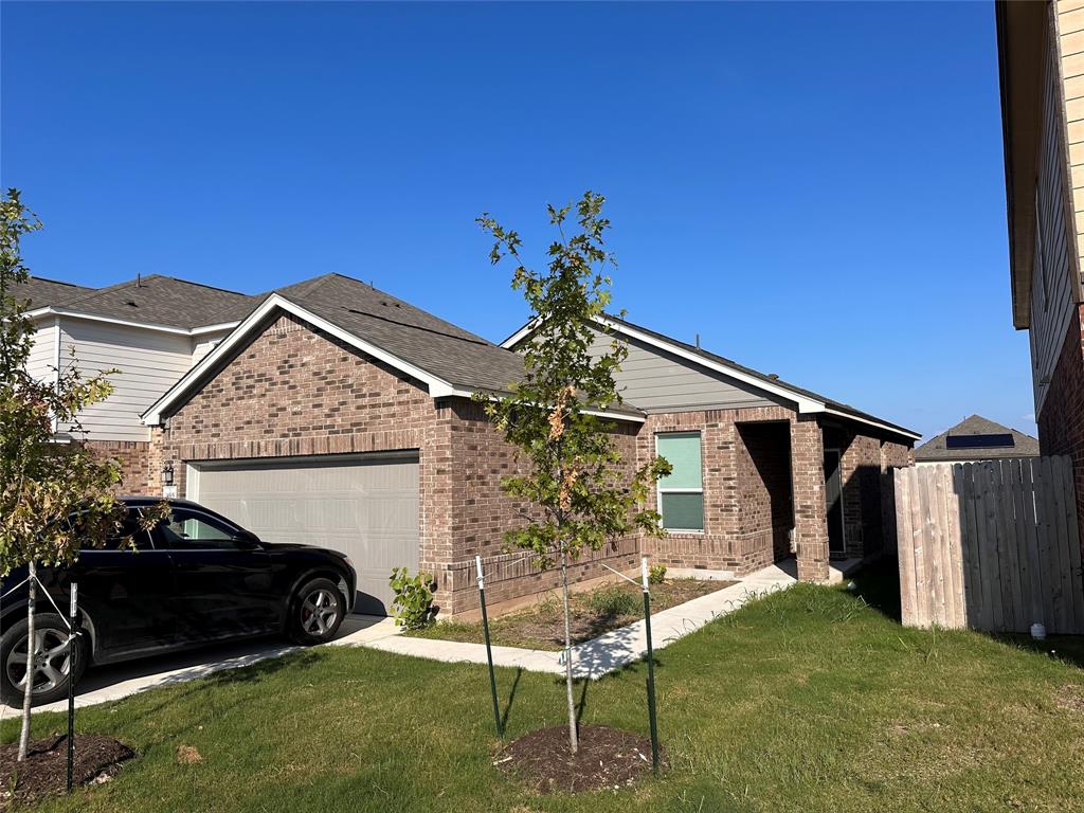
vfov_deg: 56.8
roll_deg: +0.7
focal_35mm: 24
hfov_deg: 71.6
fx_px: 752
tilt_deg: +5.5
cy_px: 406
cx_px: 542
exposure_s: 1/5848
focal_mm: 6.86
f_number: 1.78
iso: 80
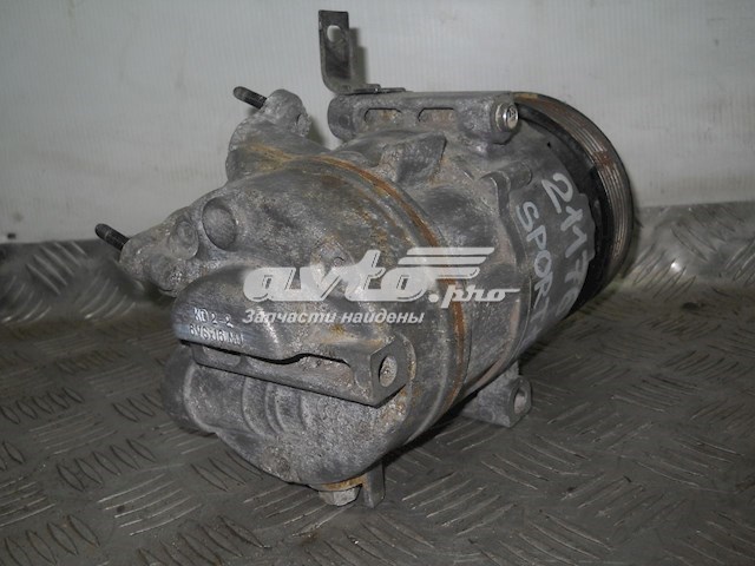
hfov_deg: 45.8
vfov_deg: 35.1
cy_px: 283
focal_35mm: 41
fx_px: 894
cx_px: 378
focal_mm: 6.72
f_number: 5.5
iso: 80
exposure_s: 1/30
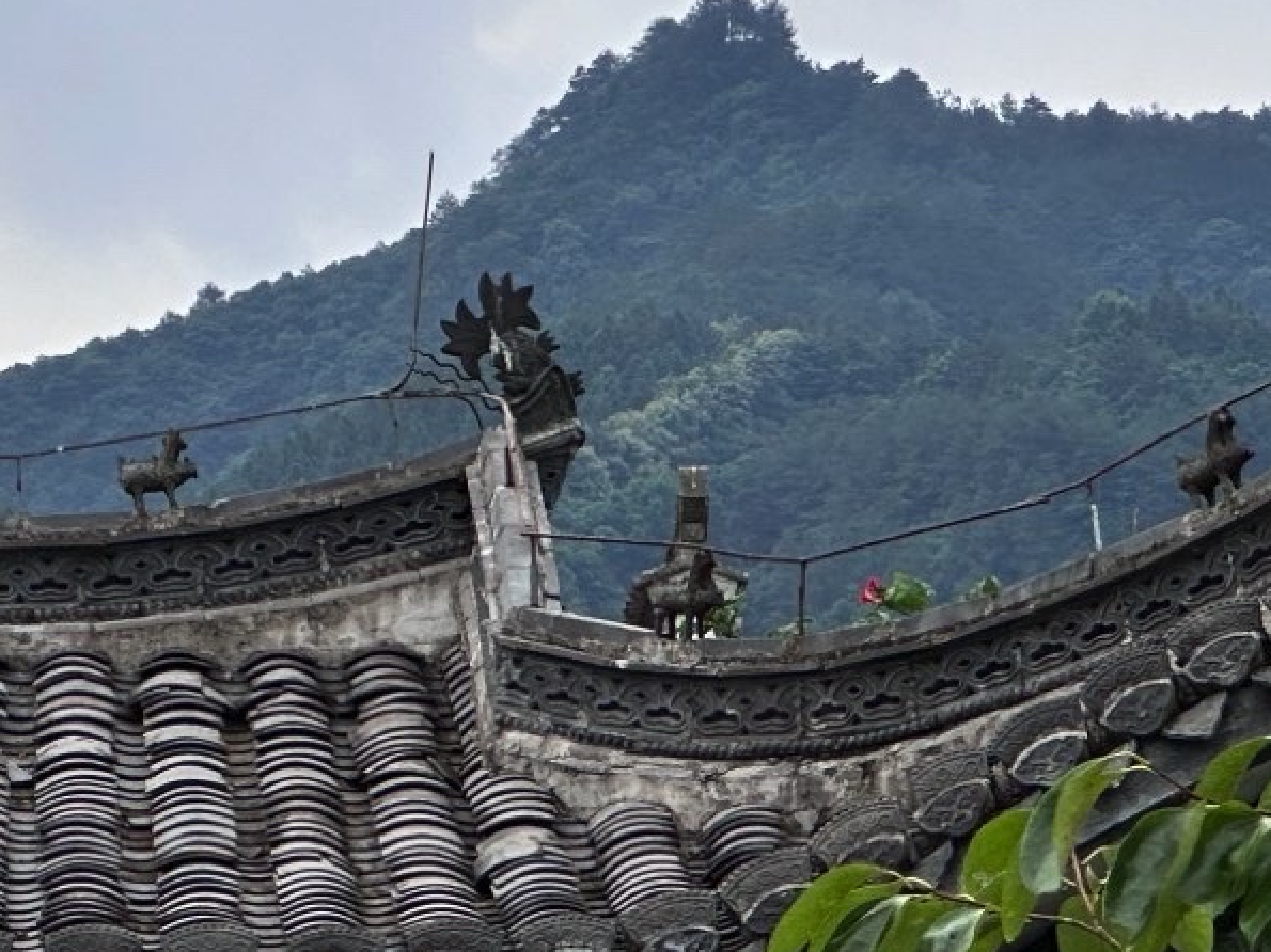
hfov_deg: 7.4
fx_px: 9728
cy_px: 1048
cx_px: -382
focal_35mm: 265
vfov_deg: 5.6
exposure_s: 1/205
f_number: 2.8
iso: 32
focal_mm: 9
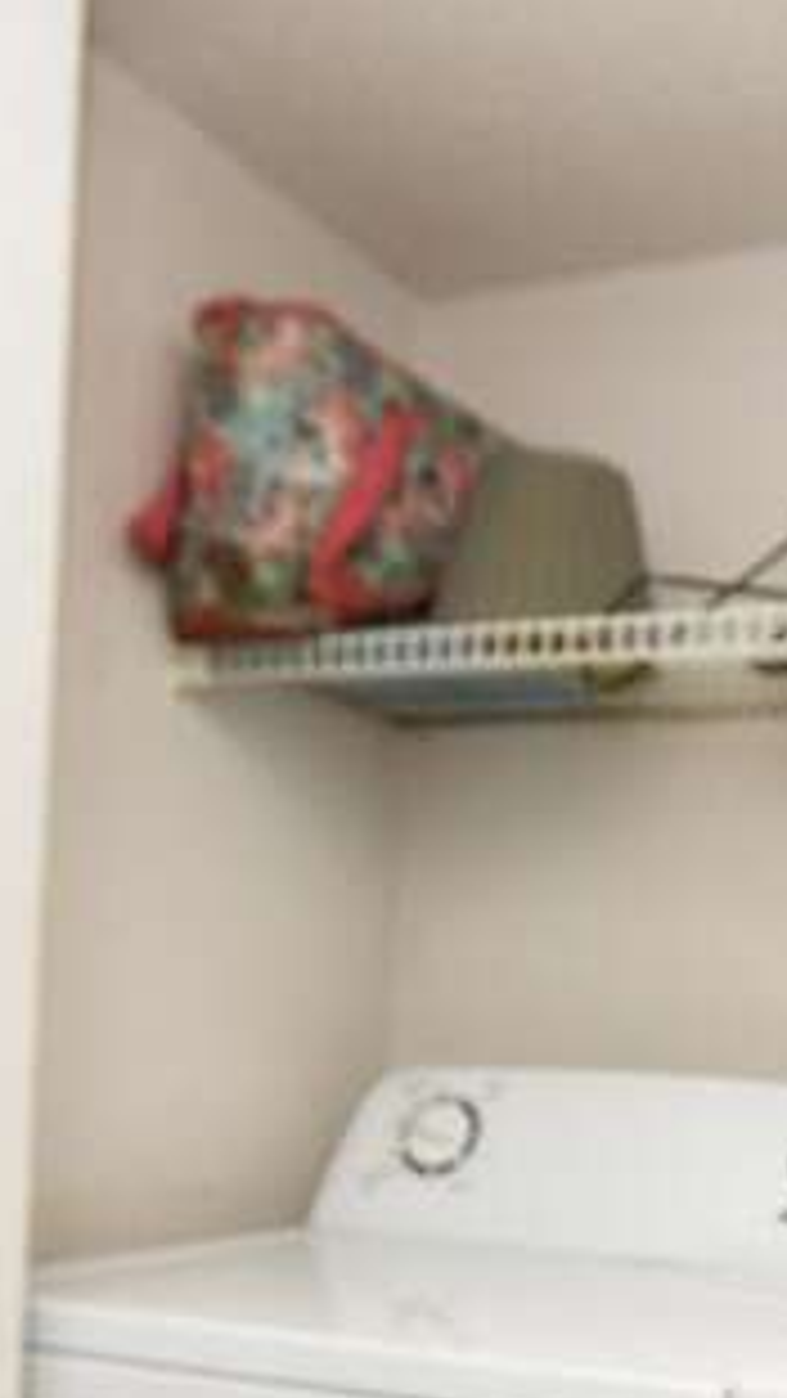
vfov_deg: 44.7
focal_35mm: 44
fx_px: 1632
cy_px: 1063
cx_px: 814
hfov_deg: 25.6
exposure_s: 1/125
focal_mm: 11.5
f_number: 7.1
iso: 160
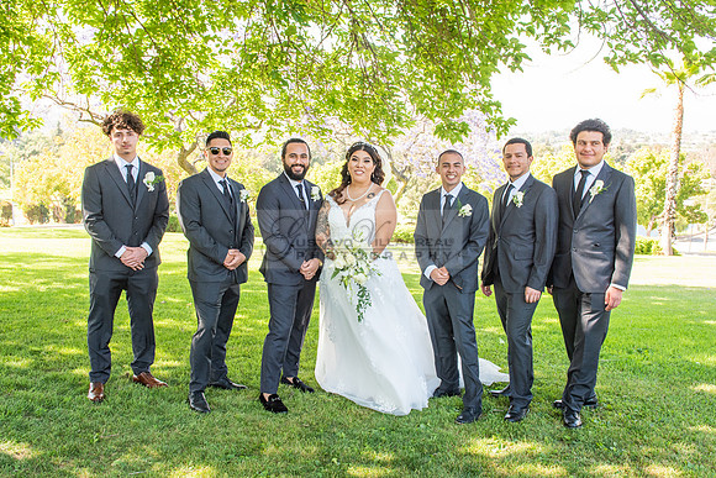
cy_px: 239
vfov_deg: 41.1
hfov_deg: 58.7
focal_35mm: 32
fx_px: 637
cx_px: 358
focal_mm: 27
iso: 500
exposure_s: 1/200
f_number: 6.3
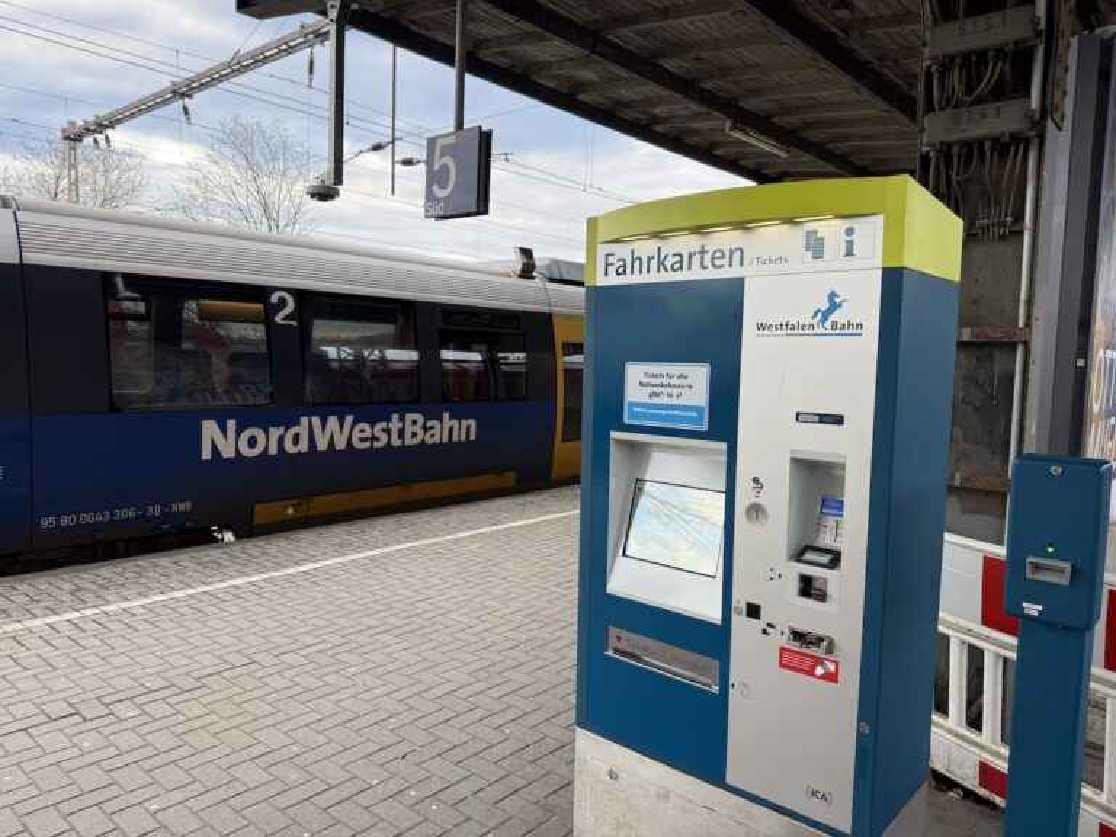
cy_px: 418
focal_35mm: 24
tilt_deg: -3.7
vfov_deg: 56.8
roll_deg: -0.1
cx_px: 558
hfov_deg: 71.6
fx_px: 774
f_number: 1.78
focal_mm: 6.76
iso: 80
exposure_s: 1/269
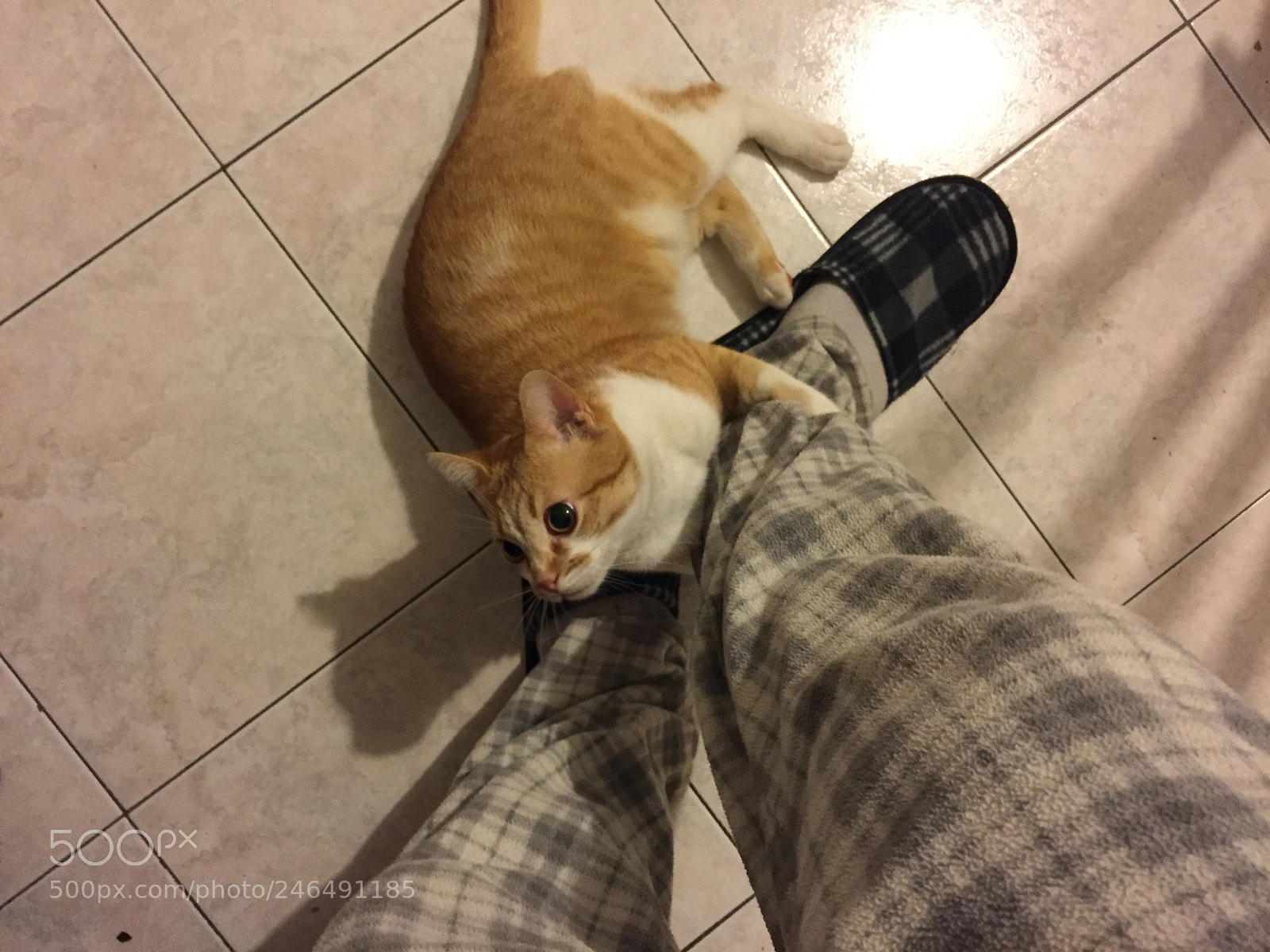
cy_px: 476
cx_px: 635
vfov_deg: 48.2
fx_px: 1064
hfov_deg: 61.7
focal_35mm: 29
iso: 250
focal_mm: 4.15
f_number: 2.2
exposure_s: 1/17
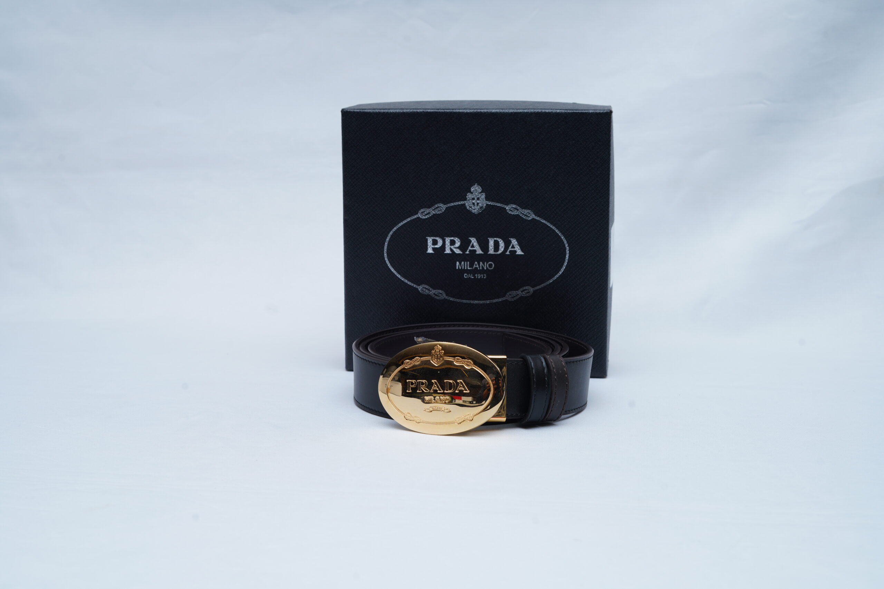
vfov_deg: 27.0
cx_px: 442
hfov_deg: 39.6
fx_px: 1228
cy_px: 294
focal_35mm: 50
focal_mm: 50
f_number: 9
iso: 160
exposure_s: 1/160
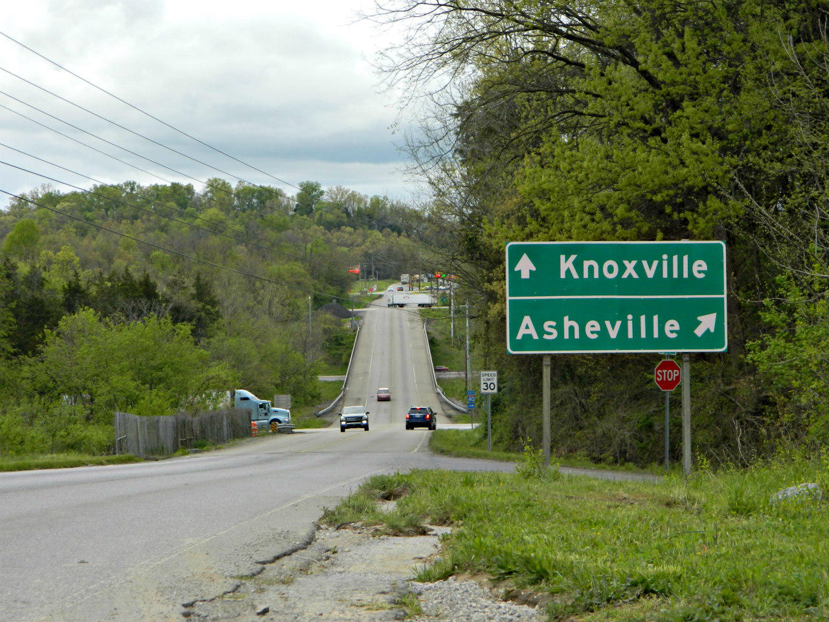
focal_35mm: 84
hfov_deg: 23.3
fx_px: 2012
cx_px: 414
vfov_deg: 17.6
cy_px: 311
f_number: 4.2
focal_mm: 15.1
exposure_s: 1/200
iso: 80
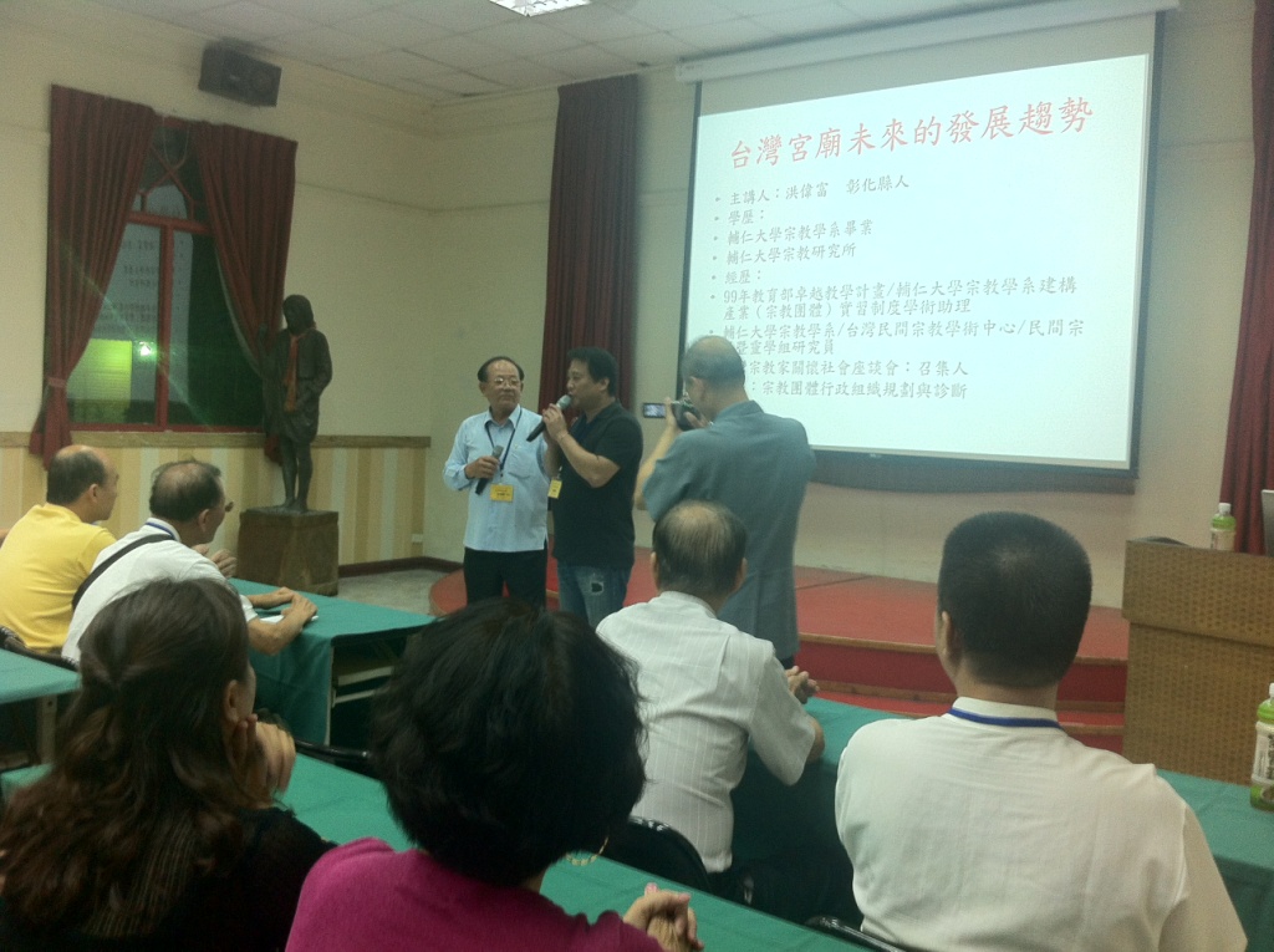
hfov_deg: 52.7
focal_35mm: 35
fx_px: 1286
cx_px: 637
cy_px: 476
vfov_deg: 40.6
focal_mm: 3.85
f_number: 2.8
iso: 125
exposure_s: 1/15
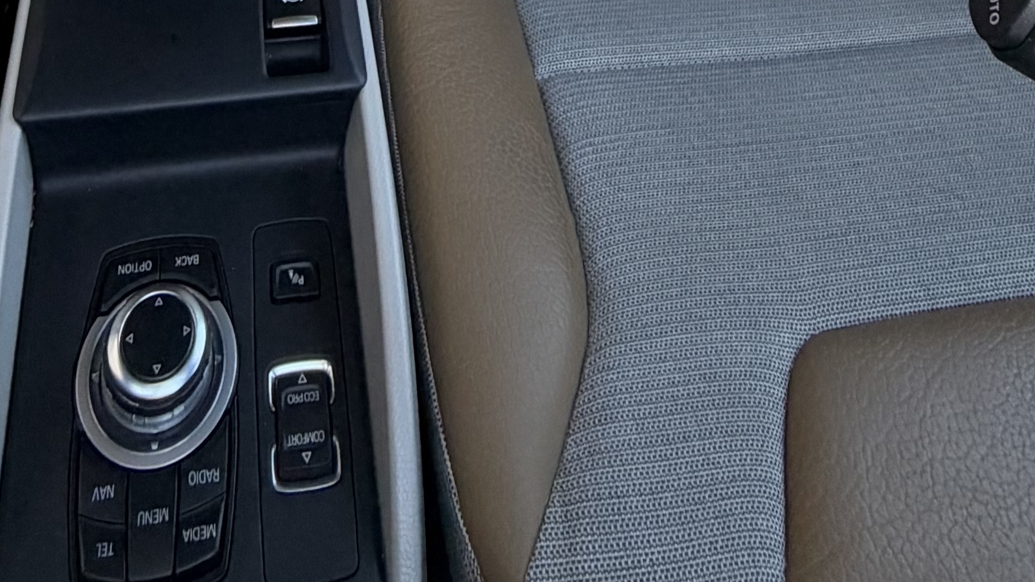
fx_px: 1180
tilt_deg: -24.1
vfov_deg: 16.3
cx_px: 408
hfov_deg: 47.1
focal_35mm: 43
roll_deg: -3.6
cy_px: -729
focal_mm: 2.22
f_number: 2.2
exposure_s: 1/101
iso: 320
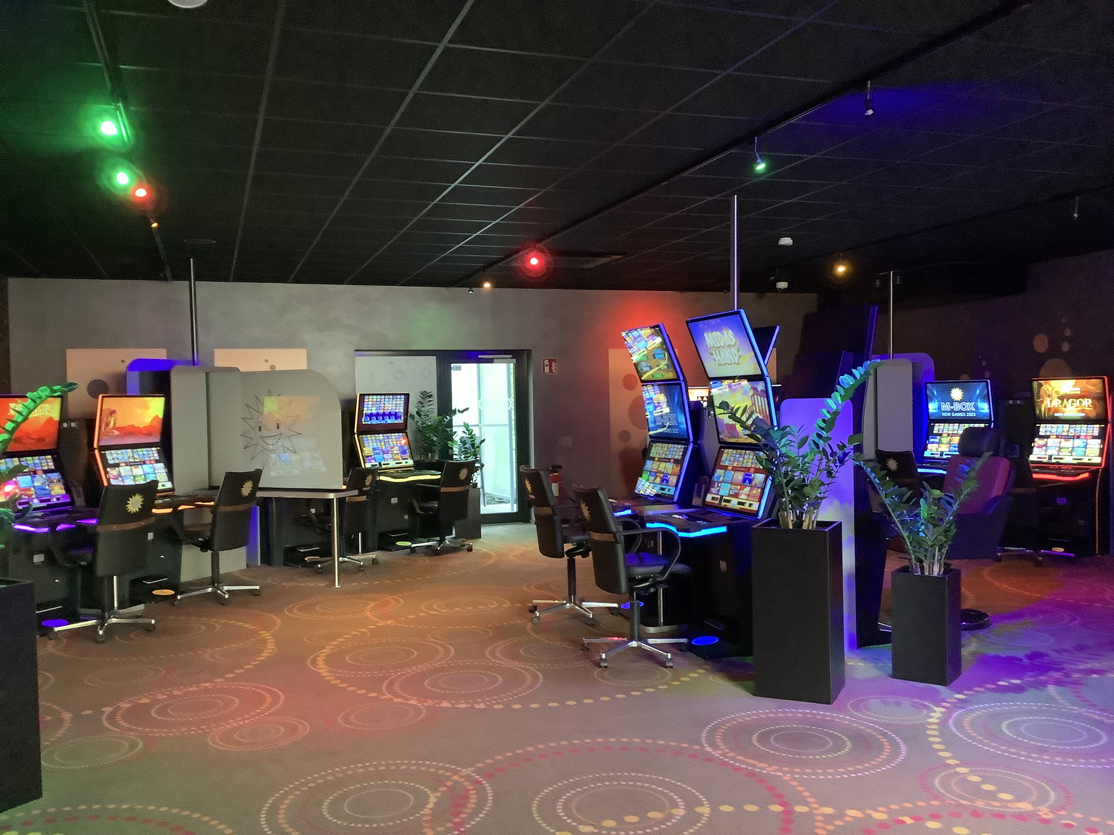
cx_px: 557
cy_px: 418
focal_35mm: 31
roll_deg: +1.0
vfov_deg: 45.4
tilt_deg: -1.6
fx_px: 998
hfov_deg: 58.4
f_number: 2.4
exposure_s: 1/30
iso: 640
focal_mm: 3.3
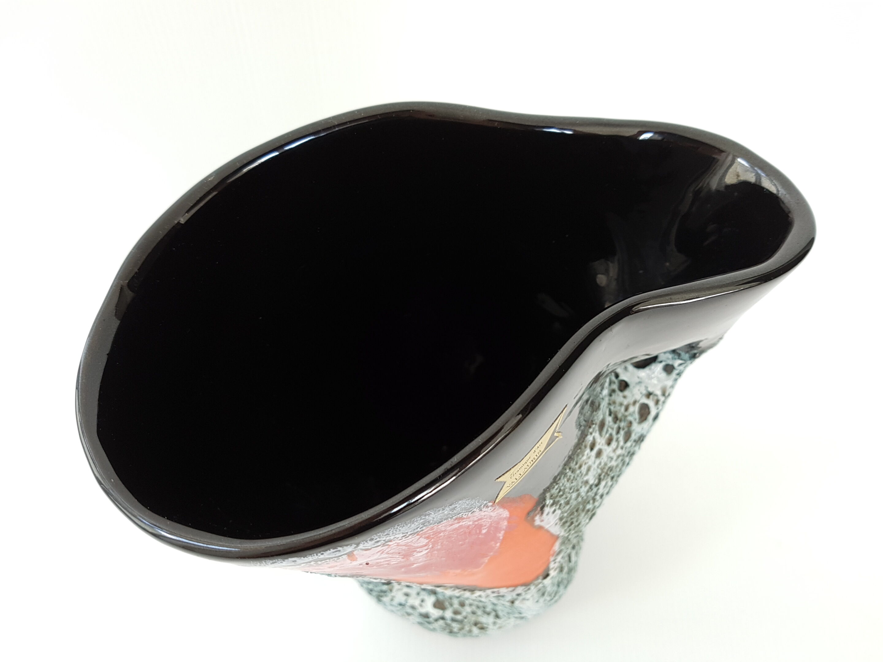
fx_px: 663
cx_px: 442
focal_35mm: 26
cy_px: 331
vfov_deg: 53.1
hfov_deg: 67.3
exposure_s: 1/100
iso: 100
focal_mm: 4.2
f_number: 1.7
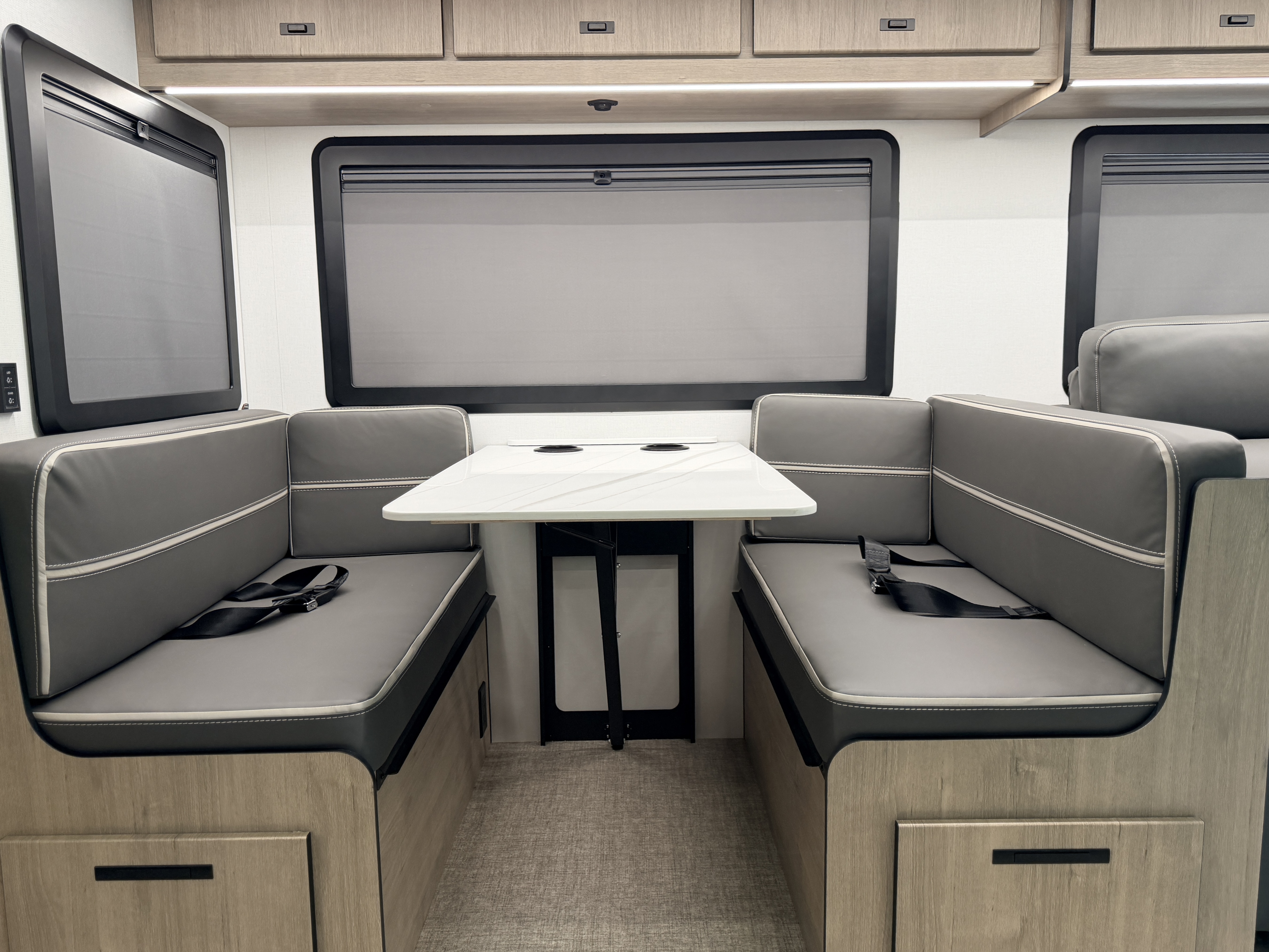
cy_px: 476
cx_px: 634
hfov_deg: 71.6
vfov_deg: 56.8
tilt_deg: -6.4
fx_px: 880
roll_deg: +0.5
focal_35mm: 24
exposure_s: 1/116
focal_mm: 6.76
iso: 200
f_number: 1.78
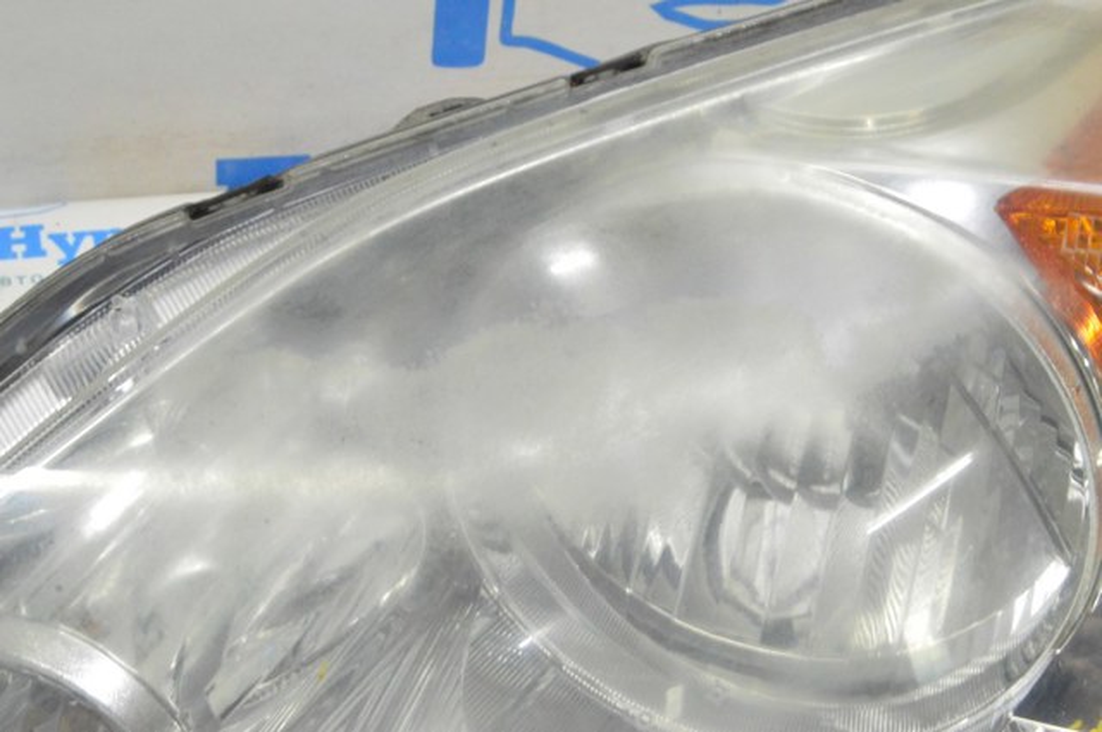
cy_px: 366
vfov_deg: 21.5
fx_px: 1926
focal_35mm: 63
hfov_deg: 31.9
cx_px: 551
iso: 6400
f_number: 20
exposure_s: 1/15
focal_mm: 42
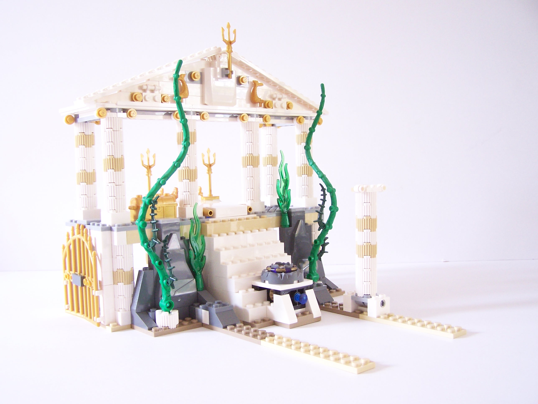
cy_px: 202
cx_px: 269
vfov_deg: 37.7
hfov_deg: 49.0
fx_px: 591
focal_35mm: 38
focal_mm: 6.3
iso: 200
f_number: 3.2
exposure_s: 1/10
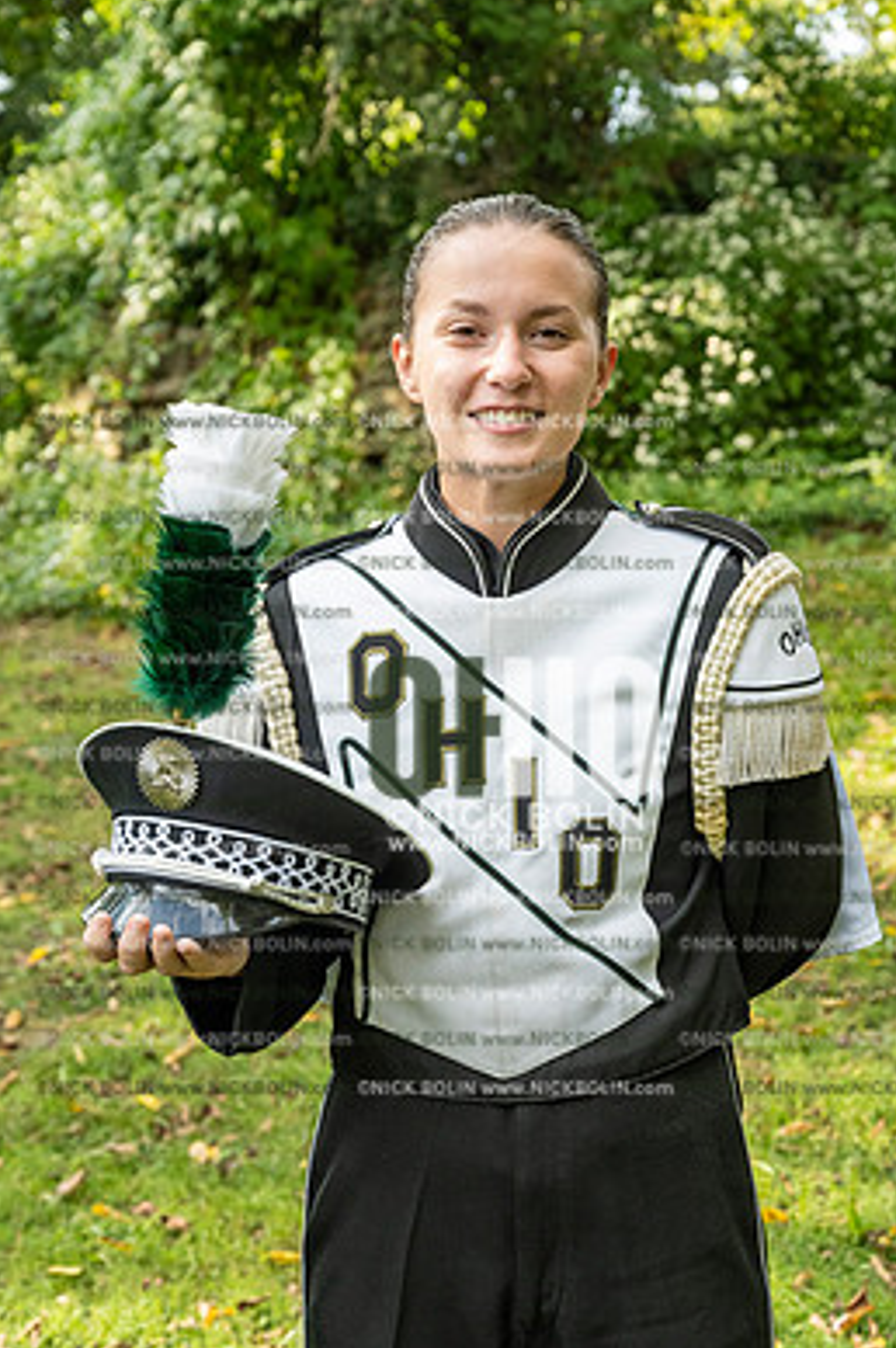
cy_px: 754
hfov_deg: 20.9
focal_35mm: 65
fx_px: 2431
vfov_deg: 31.0
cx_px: 514
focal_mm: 56
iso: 1000
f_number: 5.6
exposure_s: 1/640
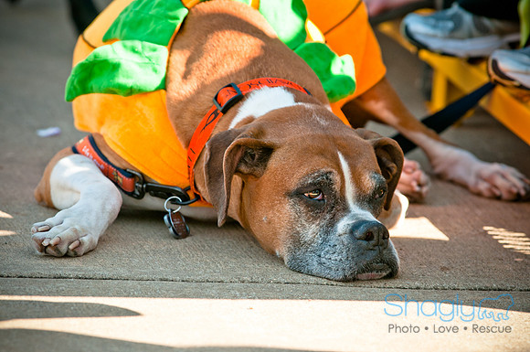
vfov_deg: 4.9
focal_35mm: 278
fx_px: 4080
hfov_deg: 7.4
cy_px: 176
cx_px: 265
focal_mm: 185
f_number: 5
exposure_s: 1/400
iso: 250
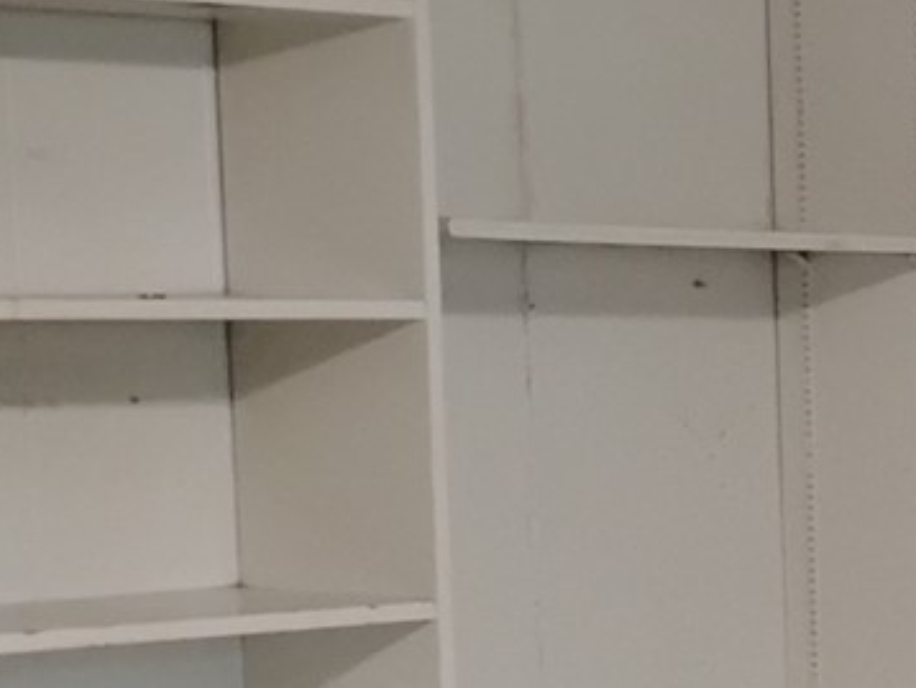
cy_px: 859
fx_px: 4237
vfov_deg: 9.2
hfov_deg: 10.9
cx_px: 2023
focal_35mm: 160
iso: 1441
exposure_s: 1/40
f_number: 1.8
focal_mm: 4.26
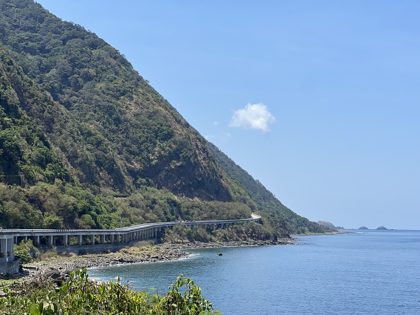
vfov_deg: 19.1
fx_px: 934
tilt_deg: +4.1
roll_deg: -0.6
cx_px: 210
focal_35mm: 77
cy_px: 158
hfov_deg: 25.3
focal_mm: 9
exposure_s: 1/803
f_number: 2.8
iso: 32
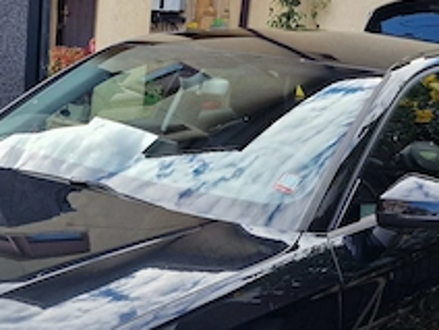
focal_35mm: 65
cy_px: 253
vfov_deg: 22.3
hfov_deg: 29.5
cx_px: 124
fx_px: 824
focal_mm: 6.4
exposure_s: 1/228
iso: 50
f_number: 1.8
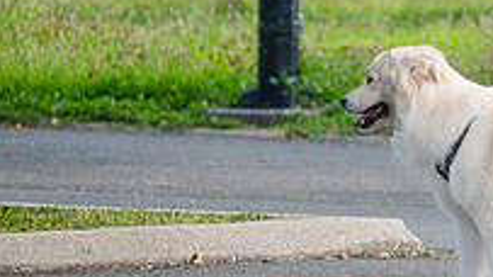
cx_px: 666
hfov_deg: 3.1
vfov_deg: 1.7
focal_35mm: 705
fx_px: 9212
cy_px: -51
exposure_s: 1/800
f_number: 4
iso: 200
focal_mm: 170
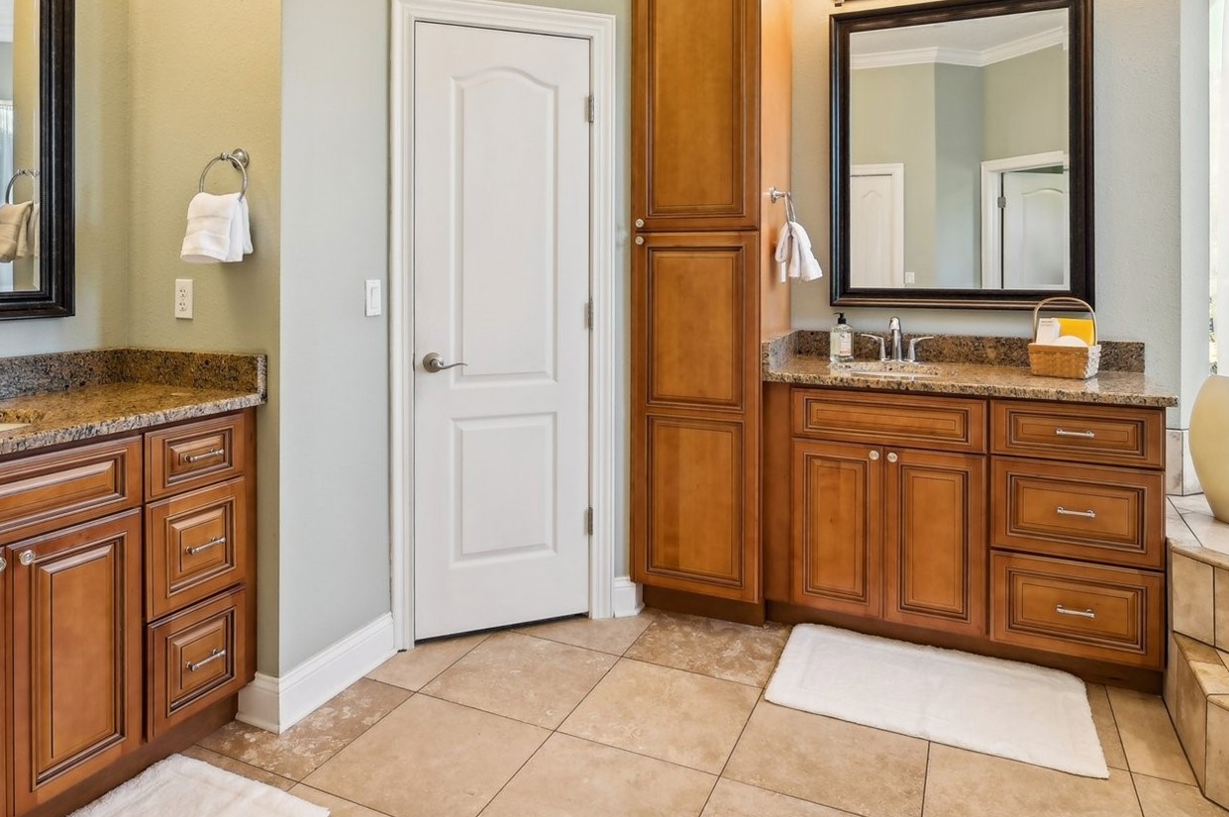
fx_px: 784
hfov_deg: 76.1
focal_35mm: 23
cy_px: 270
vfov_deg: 53.9
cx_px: 593
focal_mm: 14
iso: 400
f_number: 8
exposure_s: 1/8
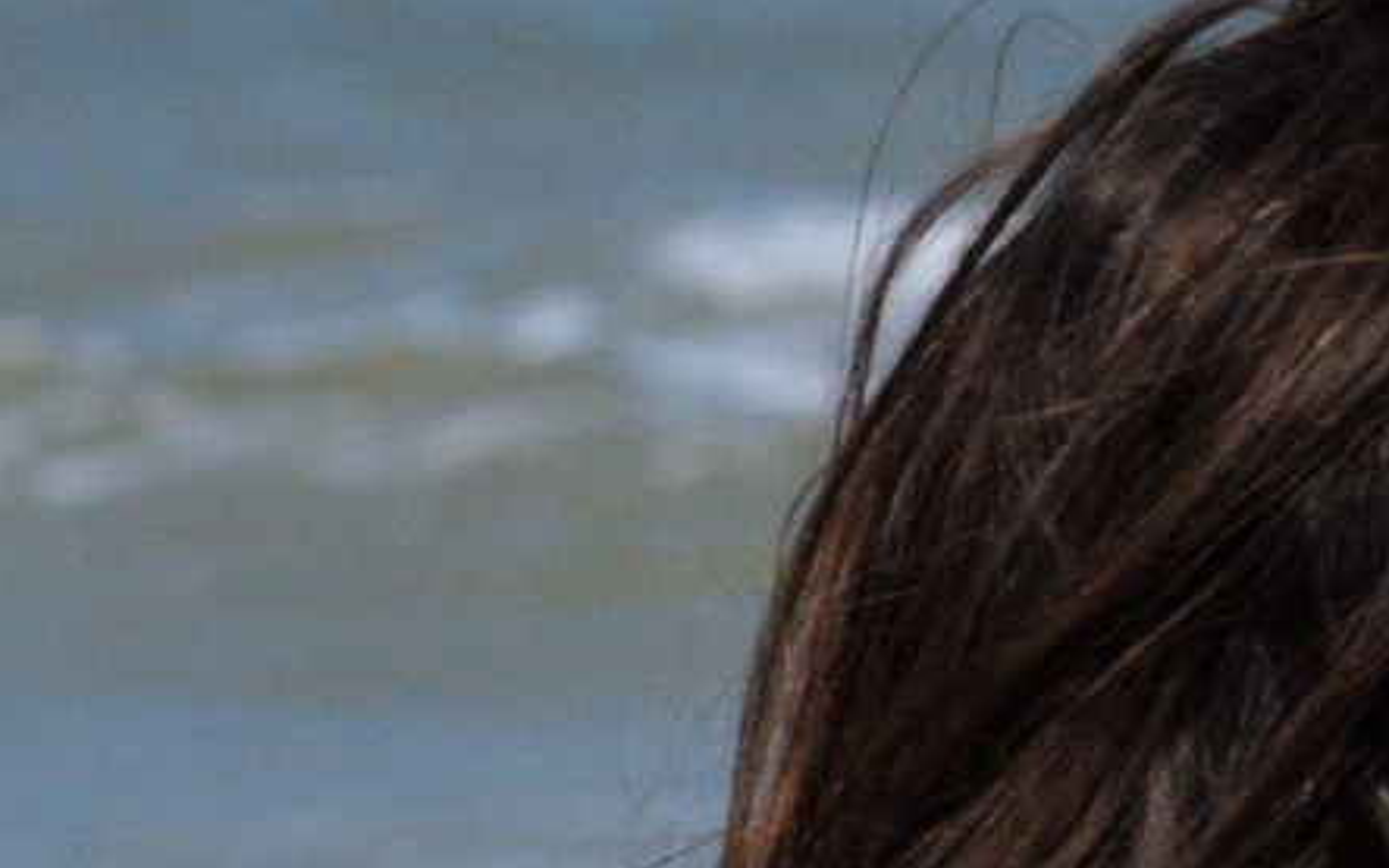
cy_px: 139
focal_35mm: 652
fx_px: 24687
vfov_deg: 2.0
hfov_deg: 3.2
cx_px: 2511
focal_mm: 105
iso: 800
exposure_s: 1/4000
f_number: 9
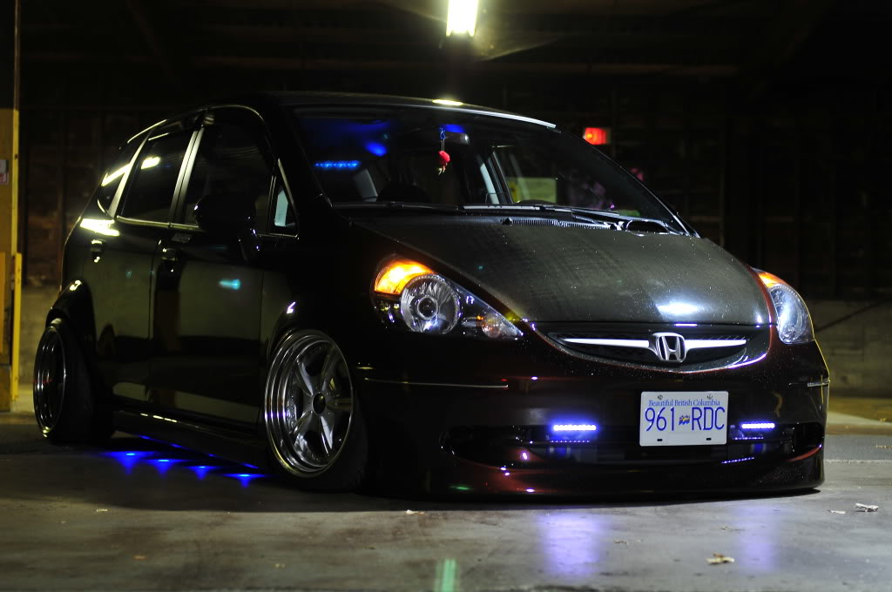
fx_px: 1782
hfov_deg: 28.1
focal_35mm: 72
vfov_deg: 18.9
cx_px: 446
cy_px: 296
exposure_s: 1/3
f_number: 2.8
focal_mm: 48
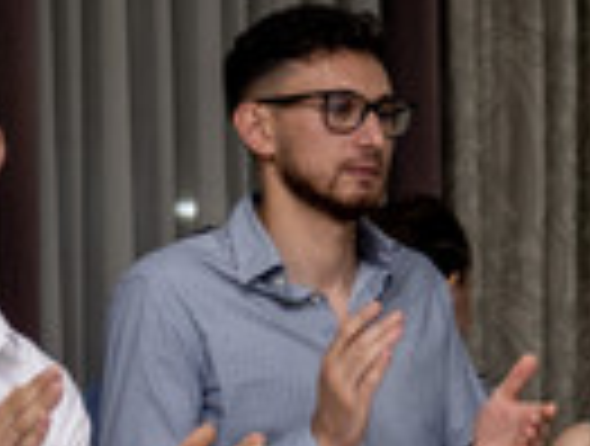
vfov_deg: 9.0
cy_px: 489
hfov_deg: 12.0
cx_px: 491
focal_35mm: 164
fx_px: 2803
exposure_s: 1/160
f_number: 1.8
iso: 640
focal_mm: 23
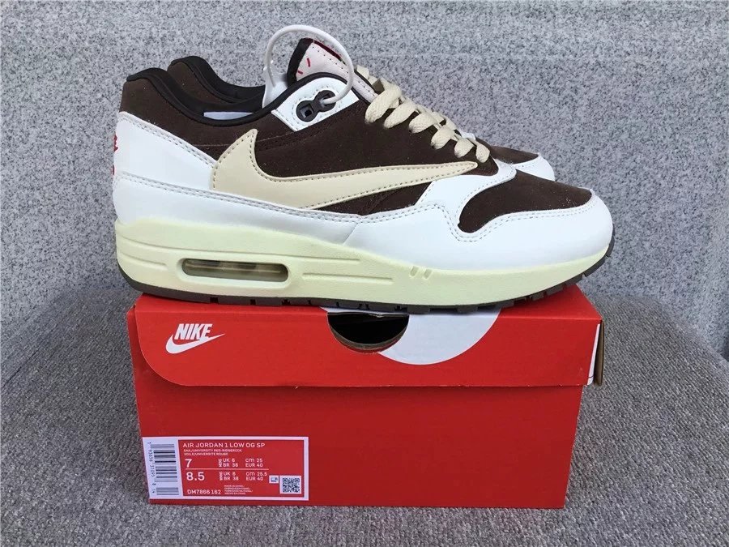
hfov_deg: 58.4
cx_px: 364
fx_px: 653
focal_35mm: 31
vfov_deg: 45.4
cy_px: 274
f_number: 2.4
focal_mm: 3.3
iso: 25
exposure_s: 1/388
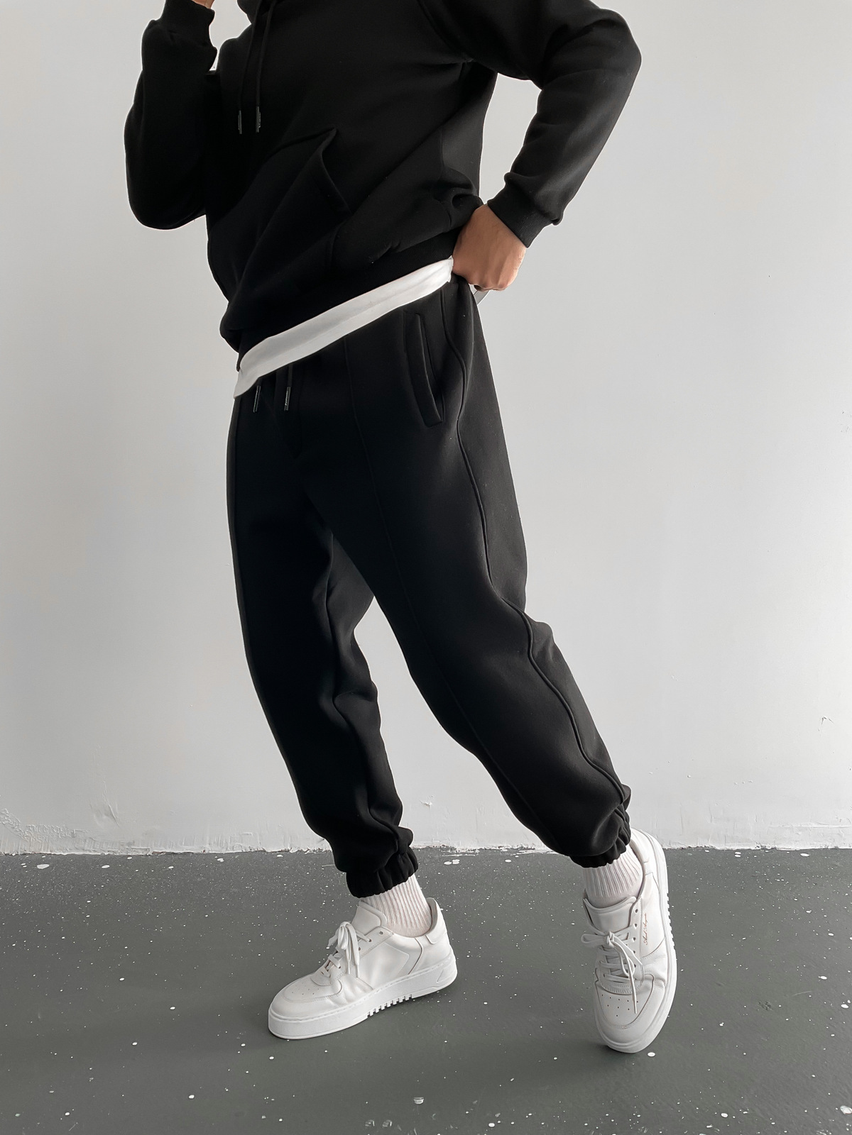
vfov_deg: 61.7
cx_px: 426
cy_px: 568
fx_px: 952
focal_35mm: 29
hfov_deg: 48.2
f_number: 1.8
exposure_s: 1/120
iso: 32
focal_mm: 3
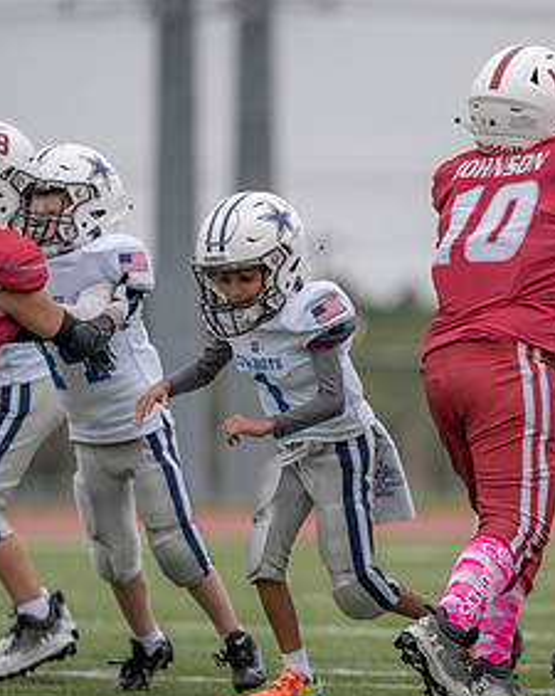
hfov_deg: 3.2
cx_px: 592
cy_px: 410
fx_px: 9913
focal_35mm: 482
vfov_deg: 4.0
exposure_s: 1/1250
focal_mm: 200
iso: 200
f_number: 2.8
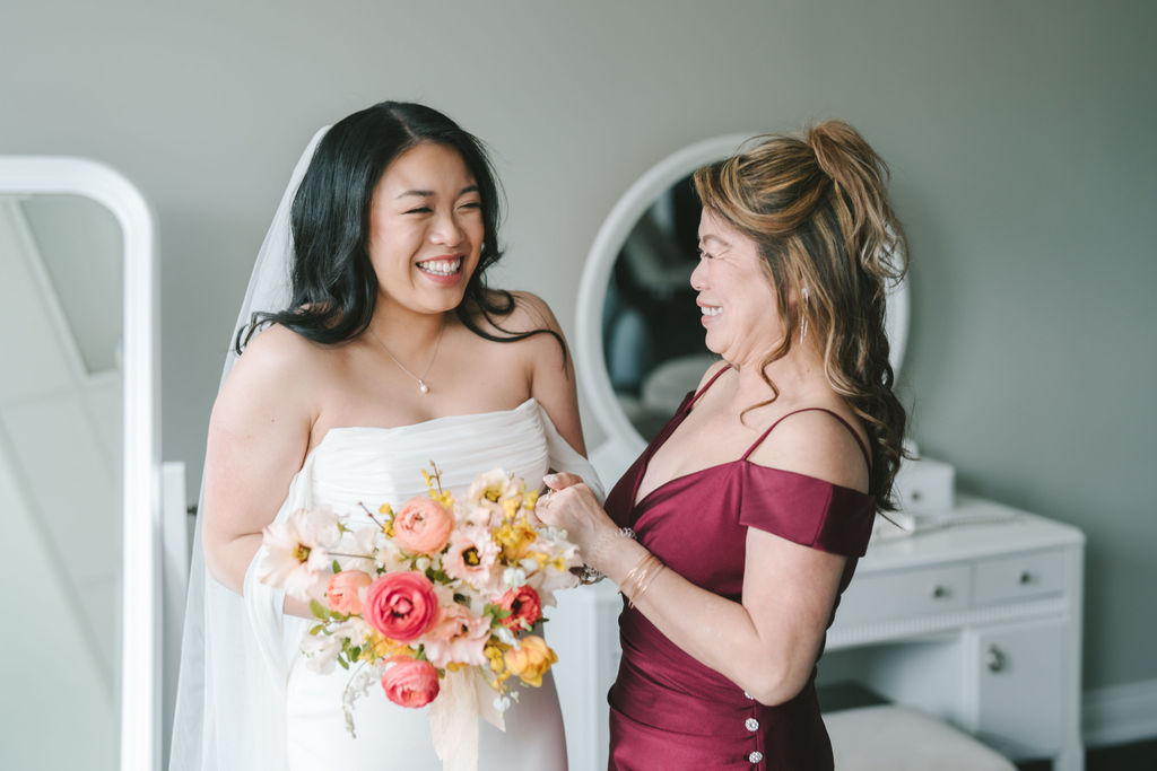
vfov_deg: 25.8
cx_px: 607
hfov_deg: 37.9
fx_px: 1686
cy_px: 390
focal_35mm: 52
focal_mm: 50
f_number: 2
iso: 250
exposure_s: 1/200
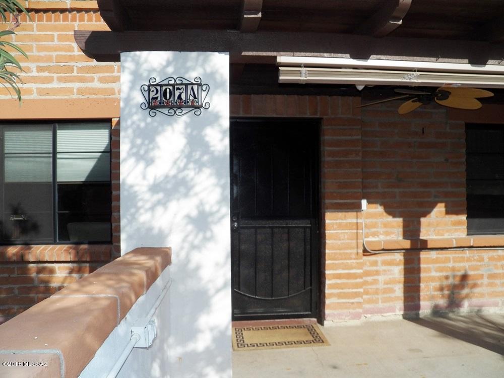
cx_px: 252
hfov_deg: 63.4
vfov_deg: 49.7
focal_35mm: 28
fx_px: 408
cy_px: 189
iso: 125
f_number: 2.8
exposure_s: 1/2000
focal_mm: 4.9
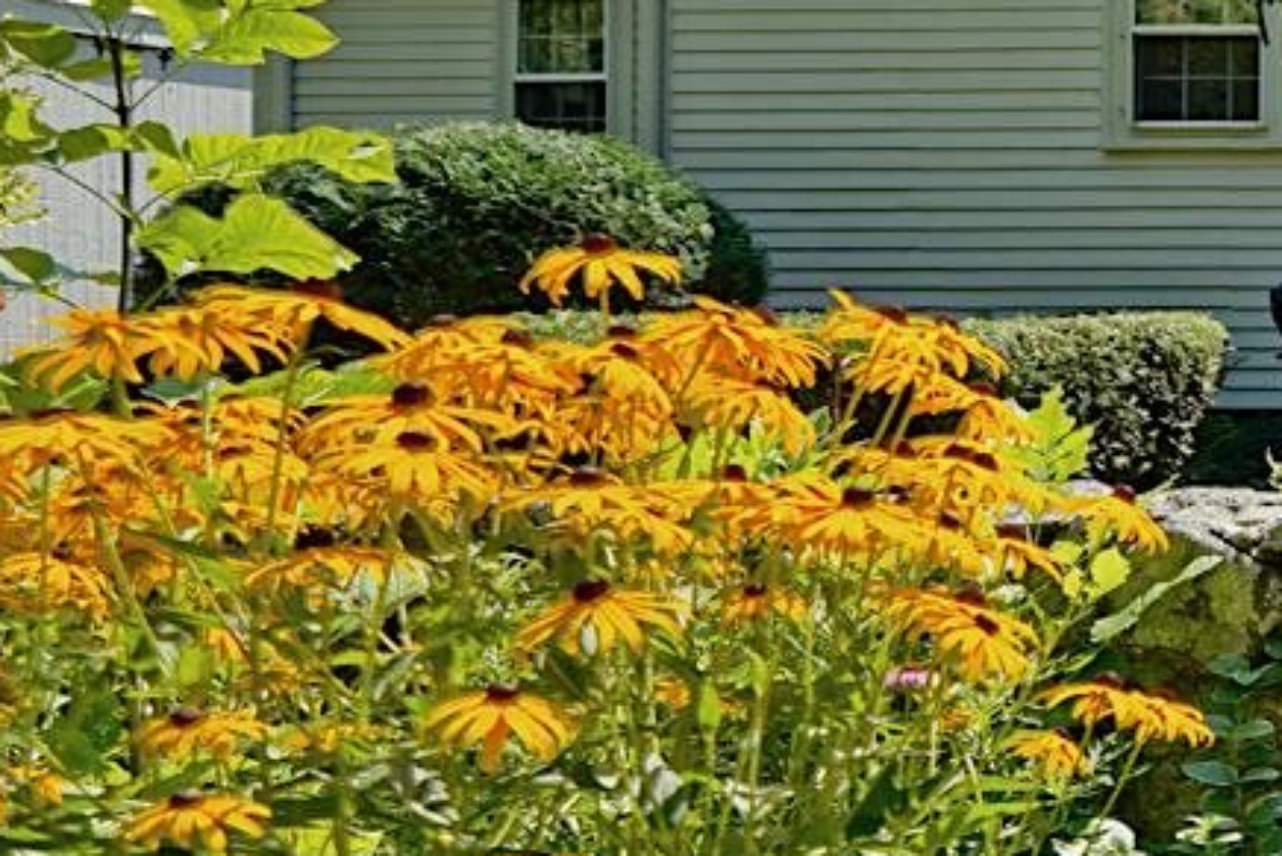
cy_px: 394
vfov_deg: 20.6
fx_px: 2351
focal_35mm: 66
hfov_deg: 19.2
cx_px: 2520
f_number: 8
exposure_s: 1/250
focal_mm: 16
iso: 100
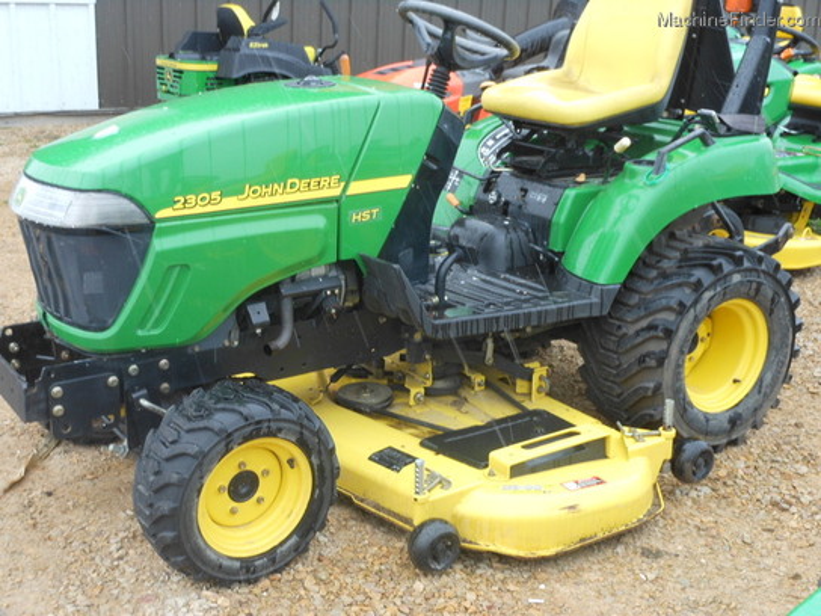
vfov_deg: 32.2
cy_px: 308
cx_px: 410
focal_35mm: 45
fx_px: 1067
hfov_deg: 42.1
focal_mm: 8.1
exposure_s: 1/40
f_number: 4.6
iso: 80
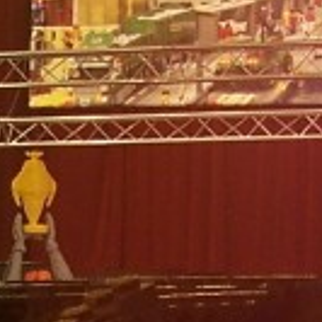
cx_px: -53
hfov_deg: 5.9
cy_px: 688
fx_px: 3084
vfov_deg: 5.8
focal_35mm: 293
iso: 80
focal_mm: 7.1
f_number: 2.9
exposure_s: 1/2
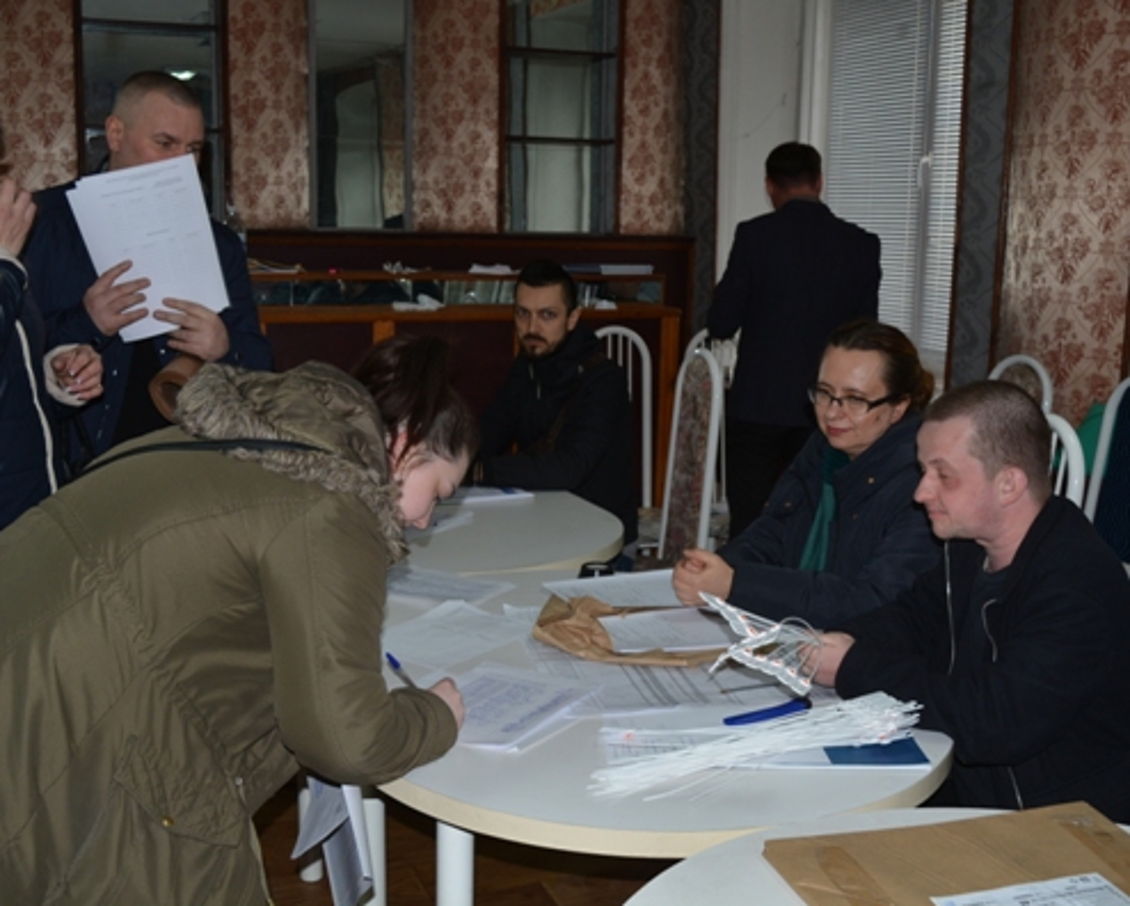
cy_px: 451
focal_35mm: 41
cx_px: 554
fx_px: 1372
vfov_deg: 36.5
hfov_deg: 44.8
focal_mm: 24
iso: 200
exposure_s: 1/30
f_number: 5.6
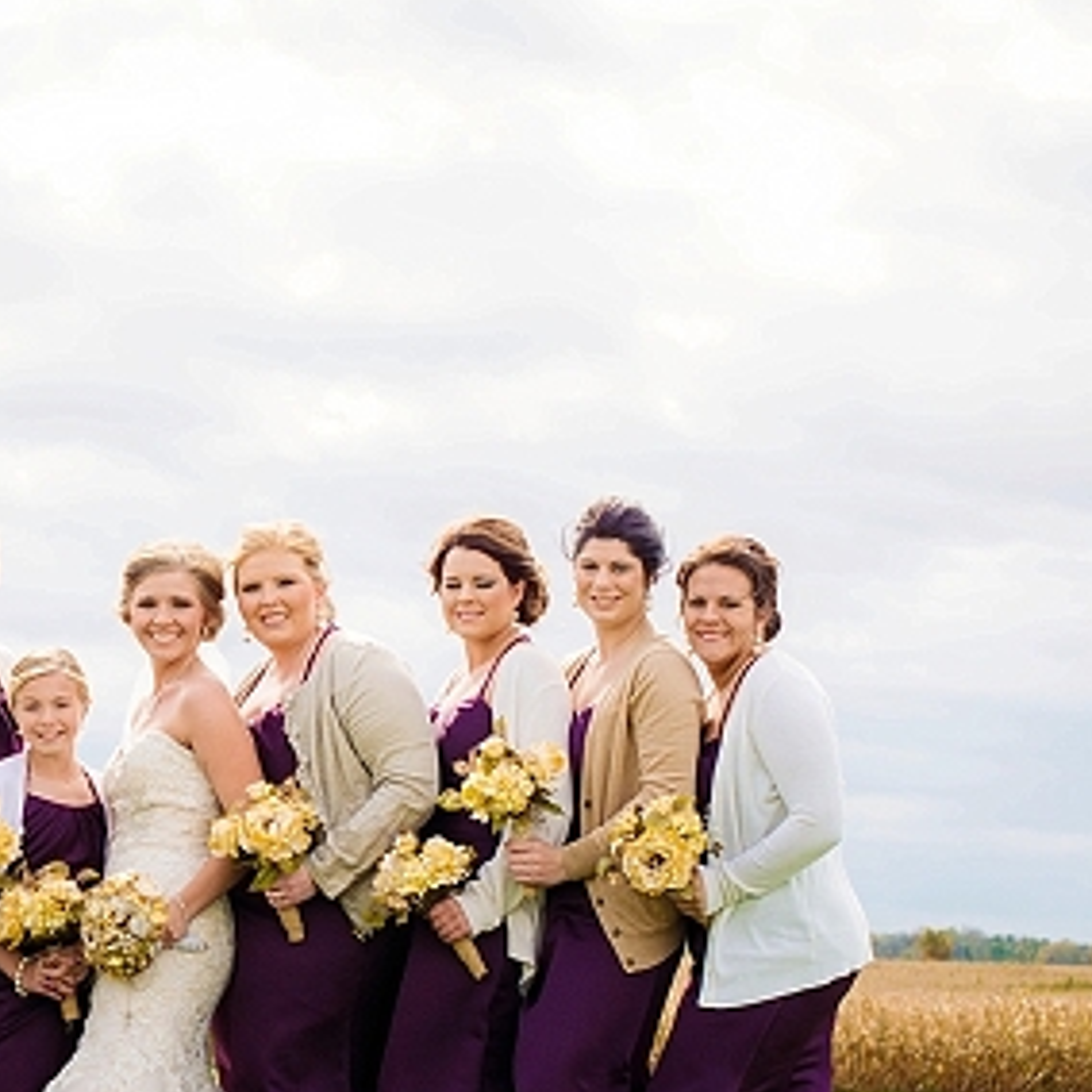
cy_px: 682
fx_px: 4104
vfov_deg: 15.1
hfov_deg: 15.0
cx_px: 69
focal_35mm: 115
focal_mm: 50
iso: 200
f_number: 4
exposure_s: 1/2000
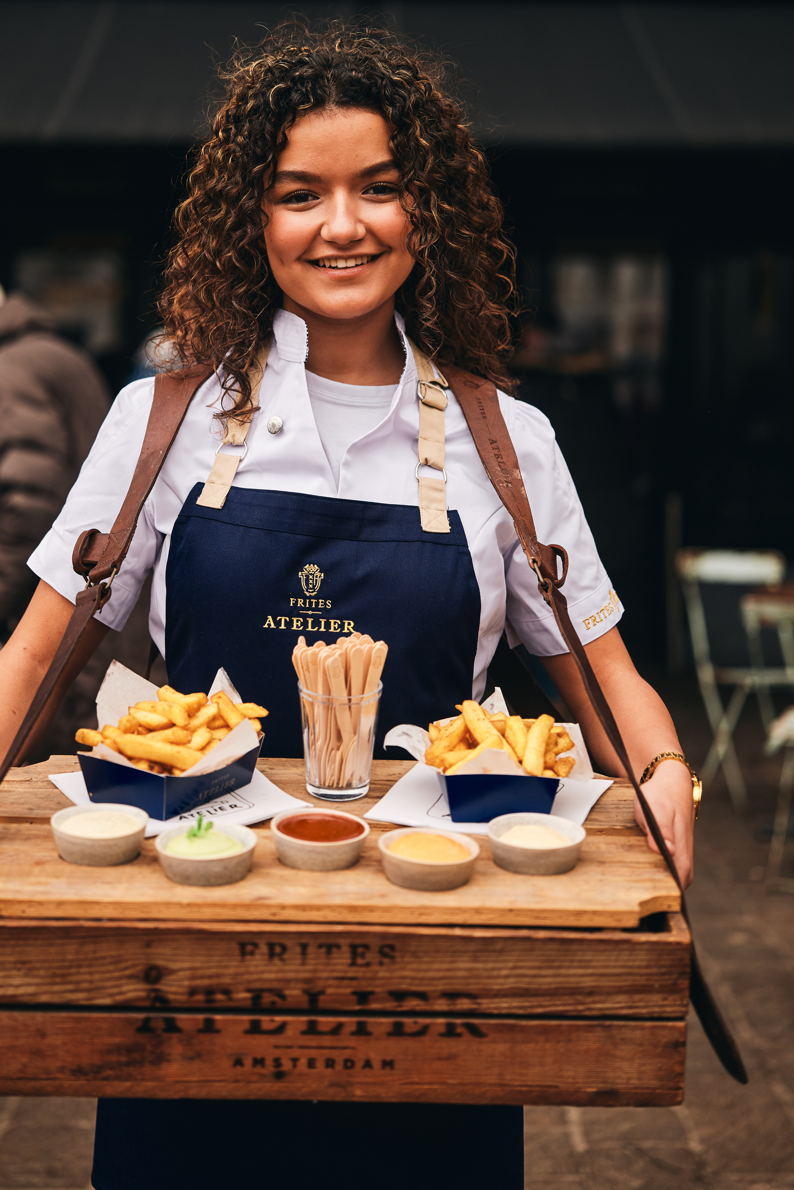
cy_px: 409
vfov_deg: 30.3
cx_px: 357
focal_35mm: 66
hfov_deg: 20.6
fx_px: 2182
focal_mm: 50
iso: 200
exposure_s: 1/2000
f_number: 2
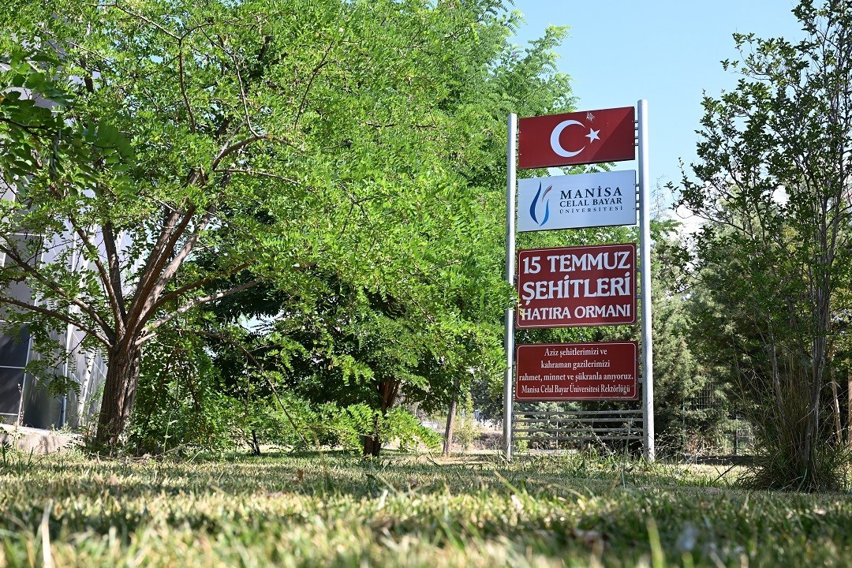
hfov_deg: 46.4
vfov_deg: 31.9
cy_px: 284
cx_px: 426
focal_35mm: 42
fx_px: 994
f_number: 7.1
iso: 200
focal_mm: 42
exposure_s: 1/200
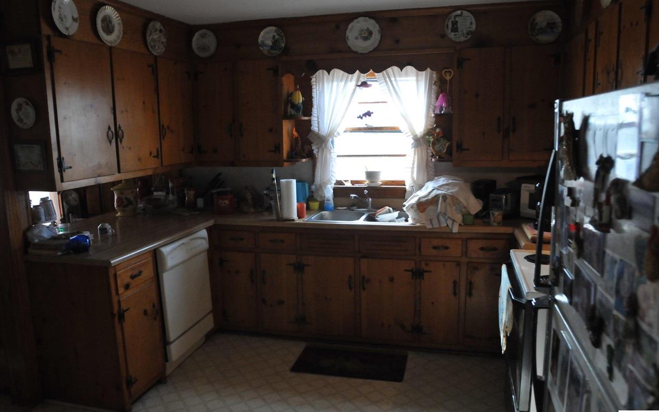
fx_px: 476
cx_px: 324
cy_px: 208
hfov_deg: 69.3
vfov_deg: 46.8
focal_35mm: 27
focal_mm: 17
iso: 1600
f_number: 4
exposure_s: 1/250
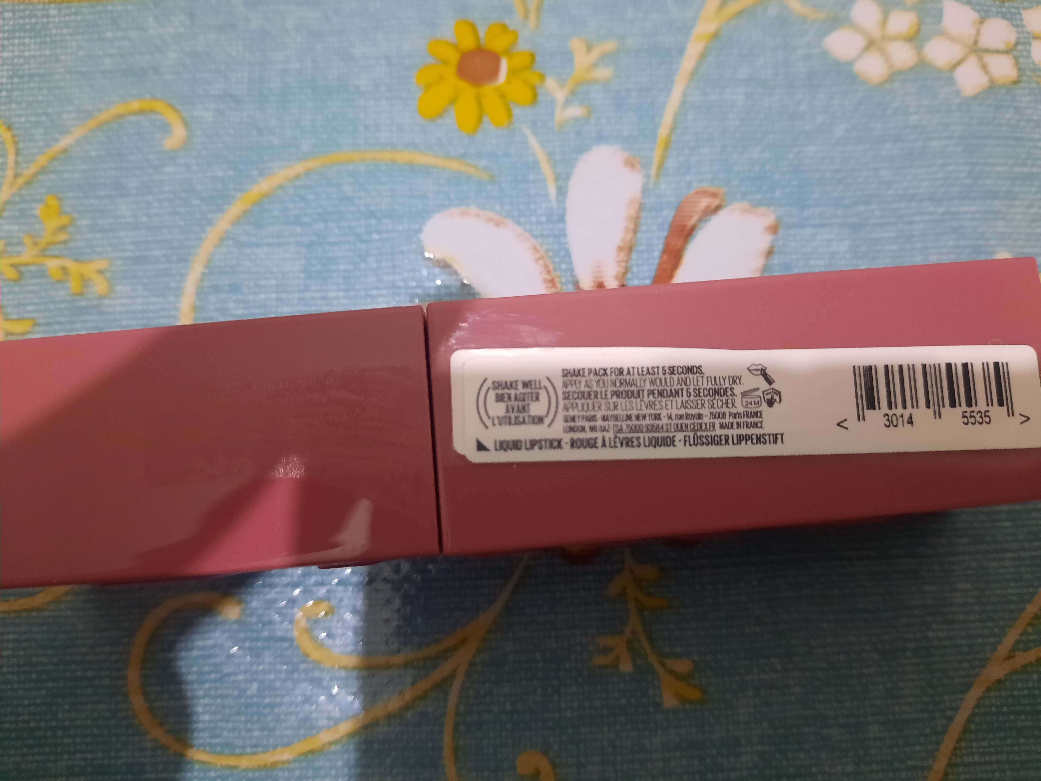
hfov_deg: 69.4
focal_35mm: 25
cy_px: 390
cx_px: 520
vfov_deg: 54.9
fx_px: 752
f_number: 2
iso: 640
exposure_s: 1/24
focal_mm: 4.6
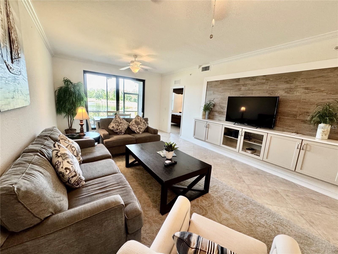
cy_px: 127
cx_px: 169
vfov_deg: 85.7
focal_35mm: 14
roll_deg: -3.3
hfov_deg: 102.1
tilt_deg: -10.5
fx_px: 137
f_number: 2.2
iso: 250
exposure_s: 1/60
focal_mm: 2.22
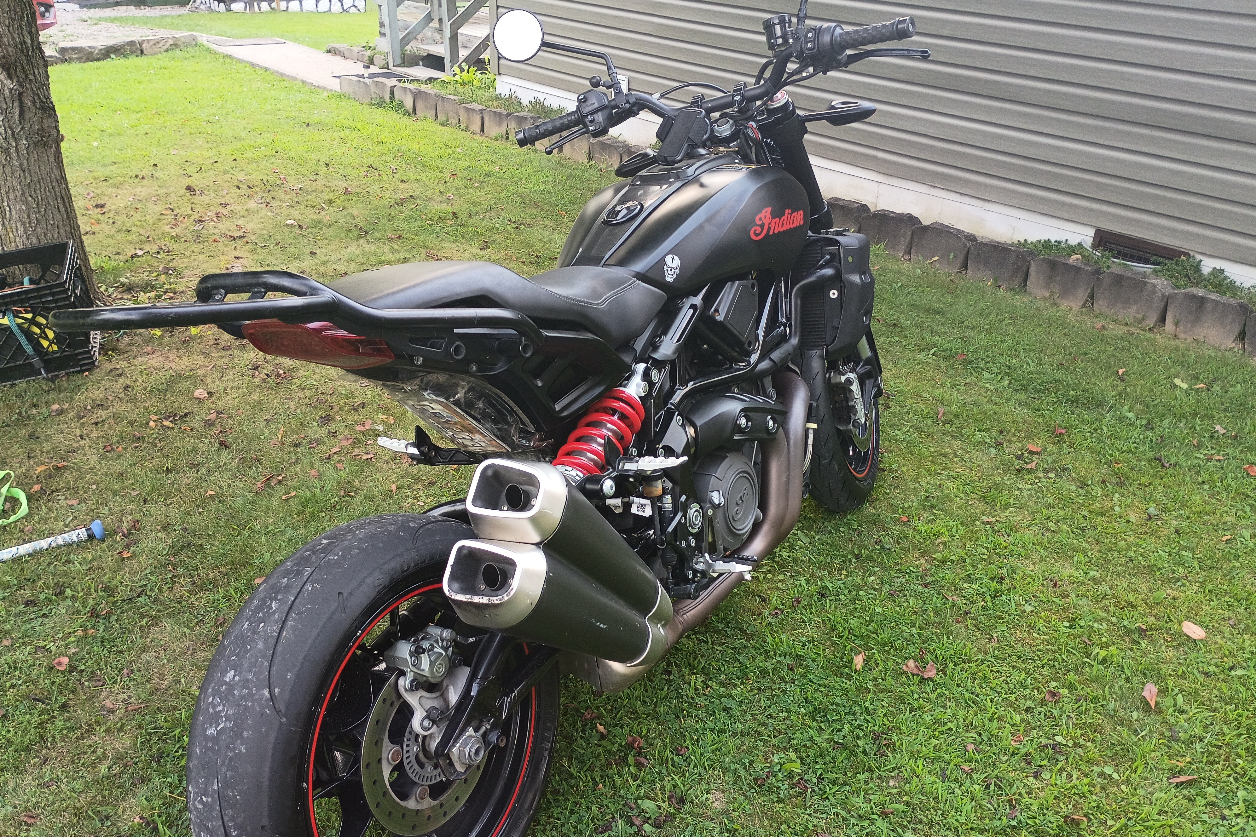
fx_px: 1082
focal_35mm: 31
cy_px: 460
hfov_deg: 60.3
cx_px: 627
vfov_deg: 42.3
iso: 100
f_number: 1.8
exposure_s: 1/120
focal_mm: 4.27
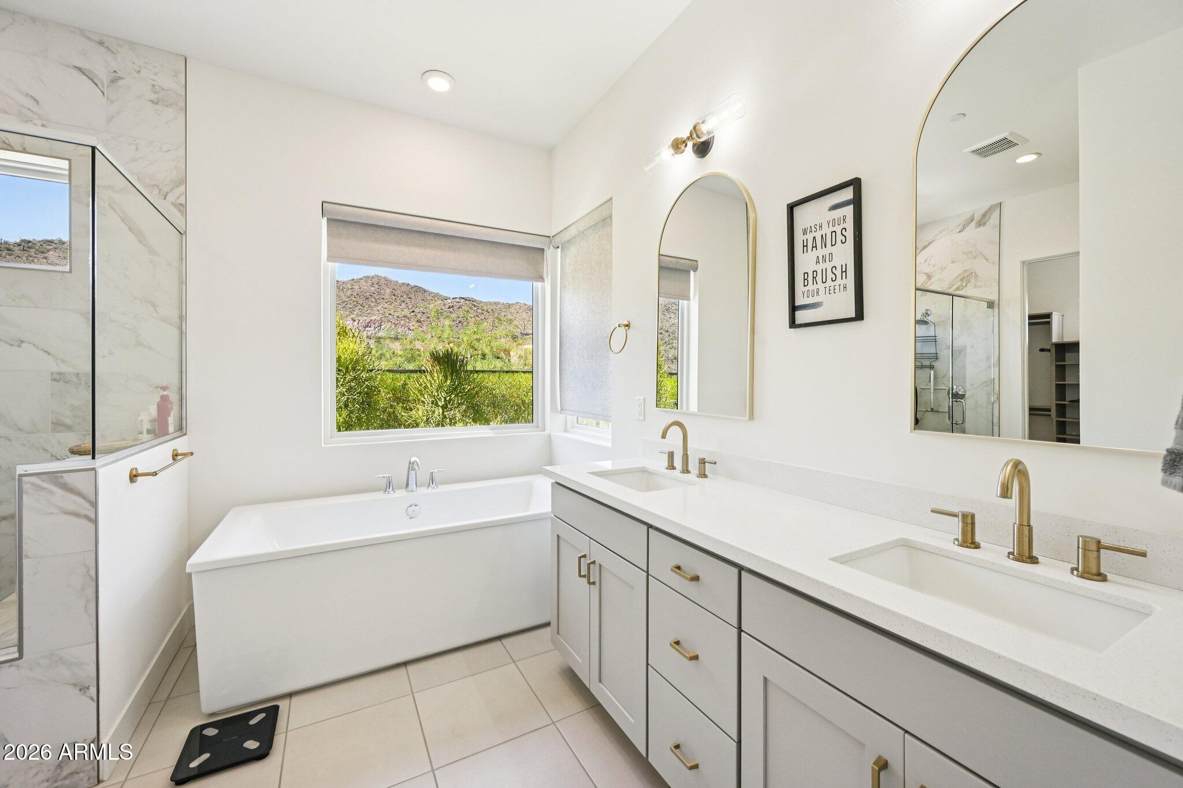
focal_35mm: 14
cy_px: 394
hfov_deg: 104.3
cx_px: 592
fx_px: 460
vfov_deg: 81.2
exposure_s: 1/250
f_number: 8
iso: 640
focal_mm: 14
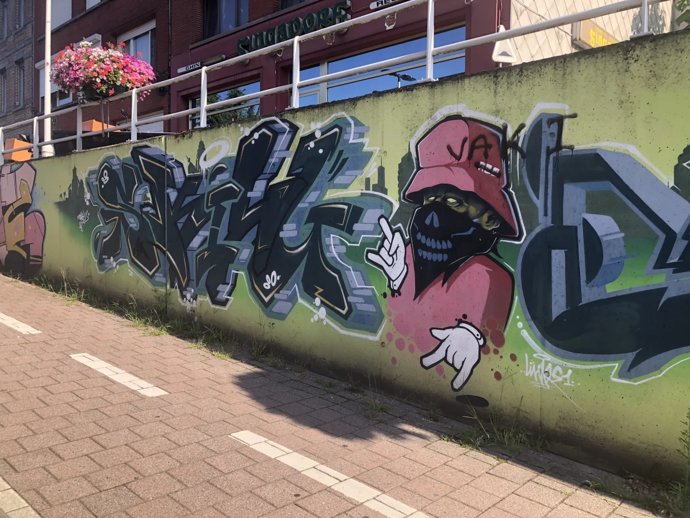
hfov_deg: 63.4
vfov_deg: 49.7
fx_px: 558
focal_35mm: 28
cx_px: 345
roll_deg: +0.2
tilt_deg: +0.3
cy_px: 259
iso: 20
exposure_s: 1/571
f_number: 1.8
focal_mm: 4
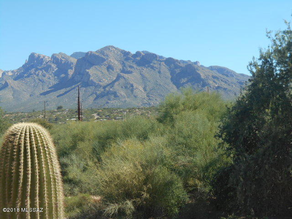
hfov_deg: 26.0
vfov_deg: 19.6
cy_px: 110
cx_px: 146
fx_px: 633
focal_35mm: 75
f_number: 5.8
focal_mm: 13.5
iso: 80
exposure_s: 1/320
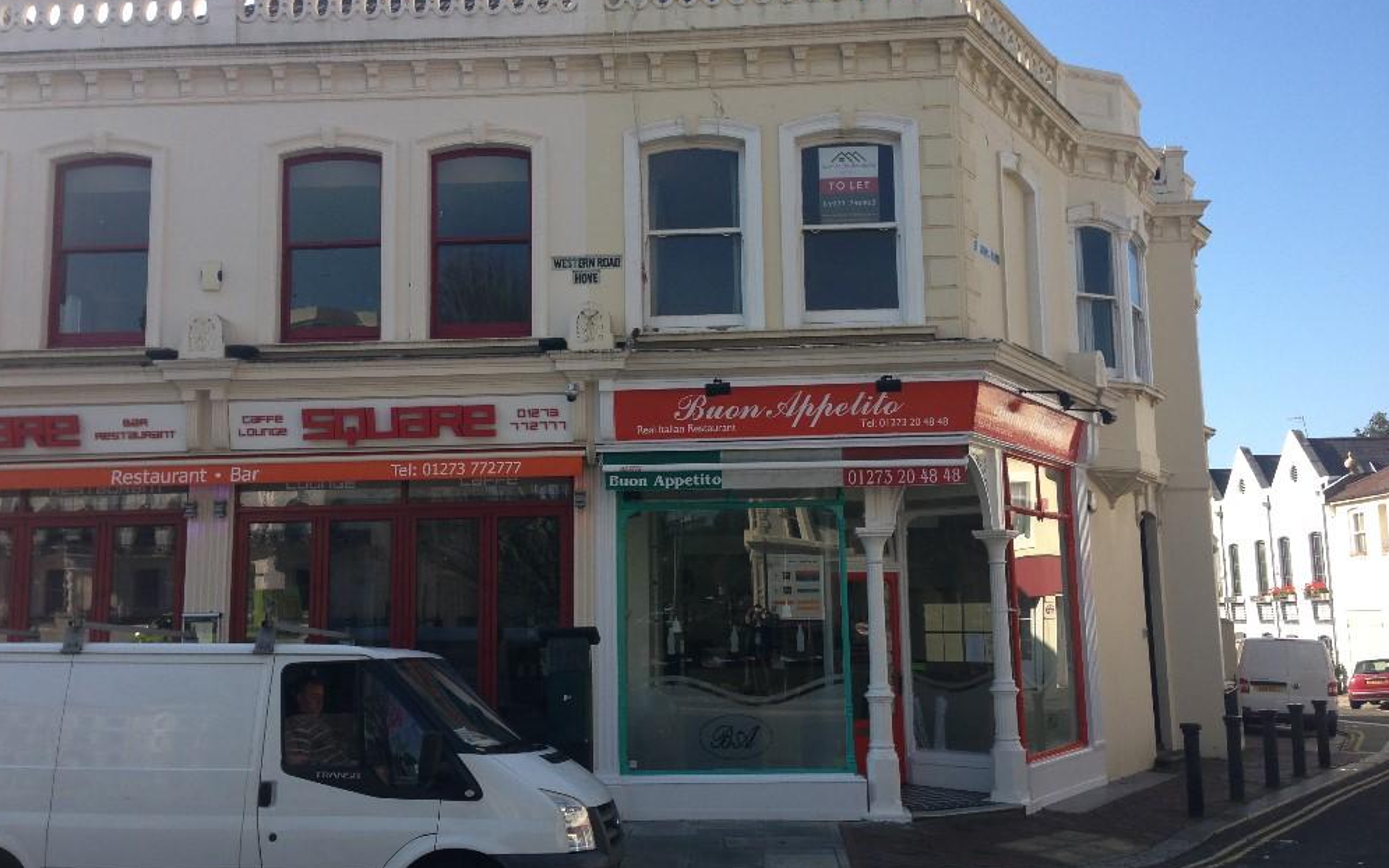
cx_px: 677
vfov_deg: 35.3
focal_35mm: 36
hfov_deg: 54.0
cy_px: 427
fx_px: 1363
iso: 50
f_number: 2.4
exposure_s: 1/742
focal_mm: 4.13
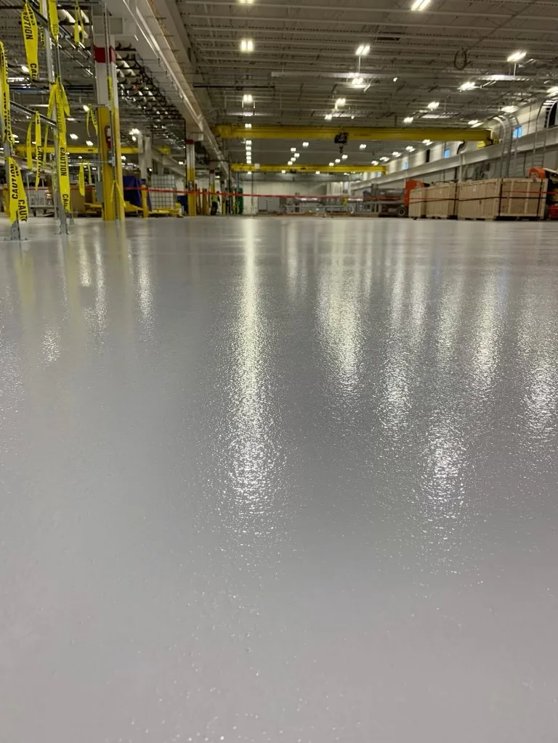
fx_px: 559
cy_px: 372
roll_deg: -0.2
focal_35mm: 26
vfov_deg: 67.3
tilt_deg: -15.4
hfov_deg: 53.1
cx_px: 279
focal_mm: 4.25
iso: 100
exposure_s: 1/121
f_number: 1.8
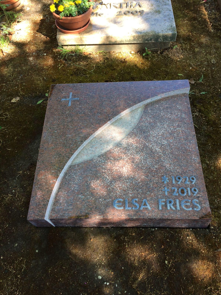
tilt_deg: -58.7
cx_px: 110
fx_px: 247
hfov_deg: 48.2
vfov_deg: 61.7
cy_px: 148
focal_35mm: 29
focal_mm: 4.15
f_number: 2.2
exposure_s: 1/100
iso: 40
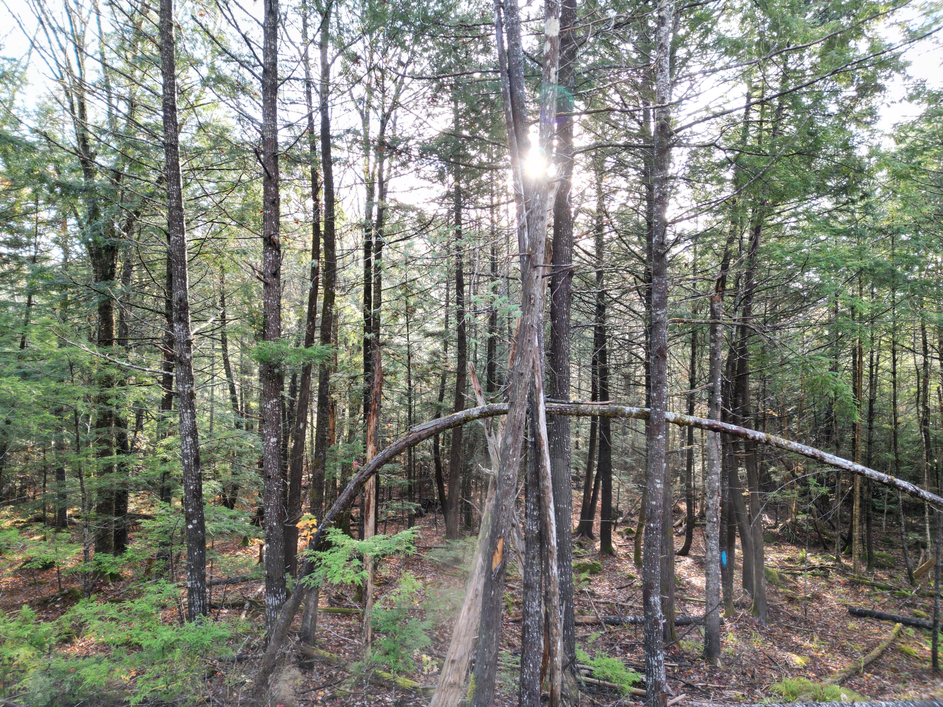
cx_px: 472
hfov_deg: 71.6
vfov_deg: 56.8
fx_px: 654
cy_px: 354
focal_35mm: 24
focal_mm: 6.72
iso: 130
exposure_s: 1/90
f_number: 1.7
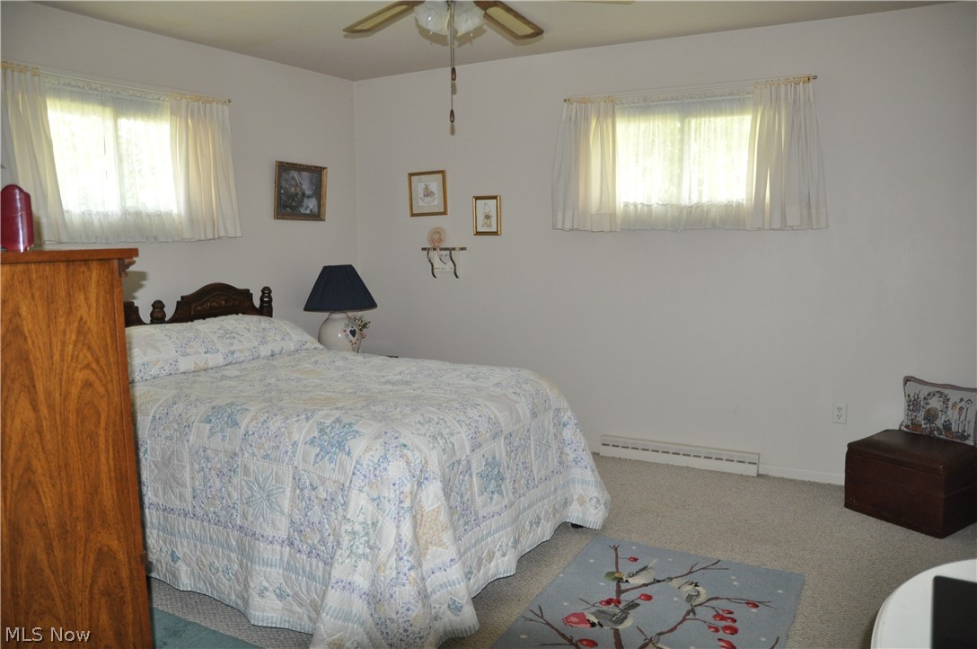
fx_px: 732
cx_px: 488
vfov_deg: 47.8
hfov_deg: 67.5
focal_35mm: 27
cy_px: 324
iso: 800
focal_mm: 18
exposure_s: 1/60
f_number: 2.8
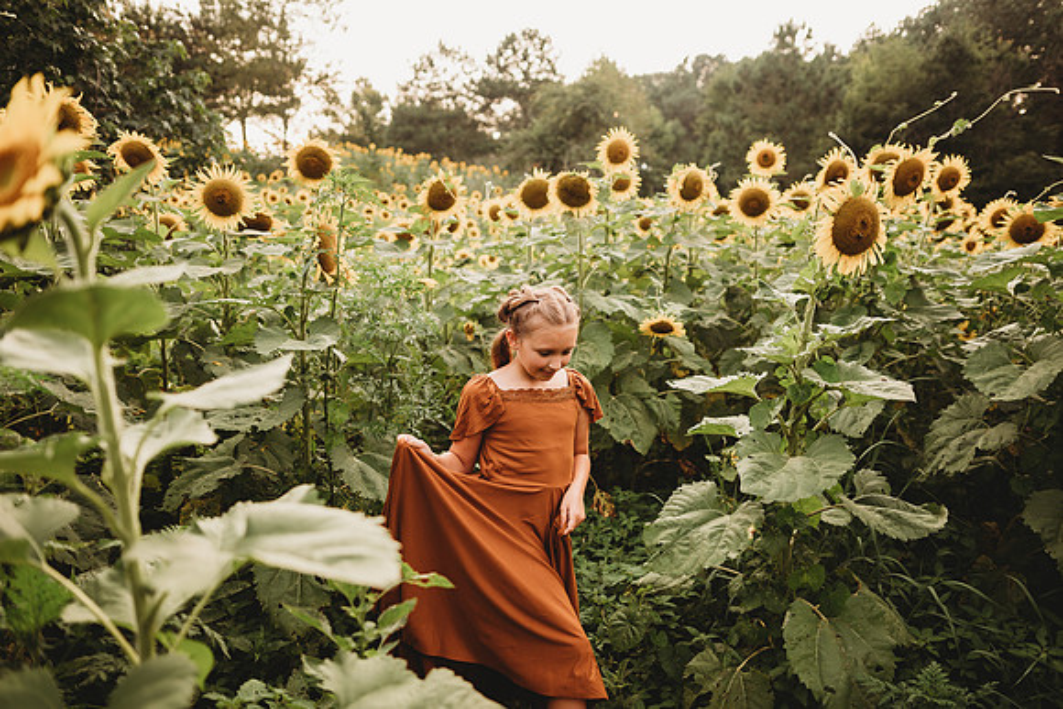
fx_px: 709
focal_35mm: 24
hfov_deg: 73.7
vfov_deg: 53.2
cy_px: 354
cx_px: 532
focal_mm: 24
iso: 125
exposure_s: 1/400
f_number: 2.2
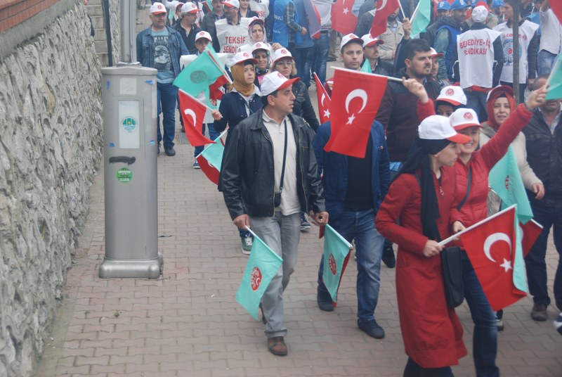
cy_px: 188
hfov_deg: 28.0
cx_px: 281
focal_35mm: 72
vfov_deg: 19.0
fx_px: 1126
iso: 110
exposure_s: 1/125
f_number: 5.6
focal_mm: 48
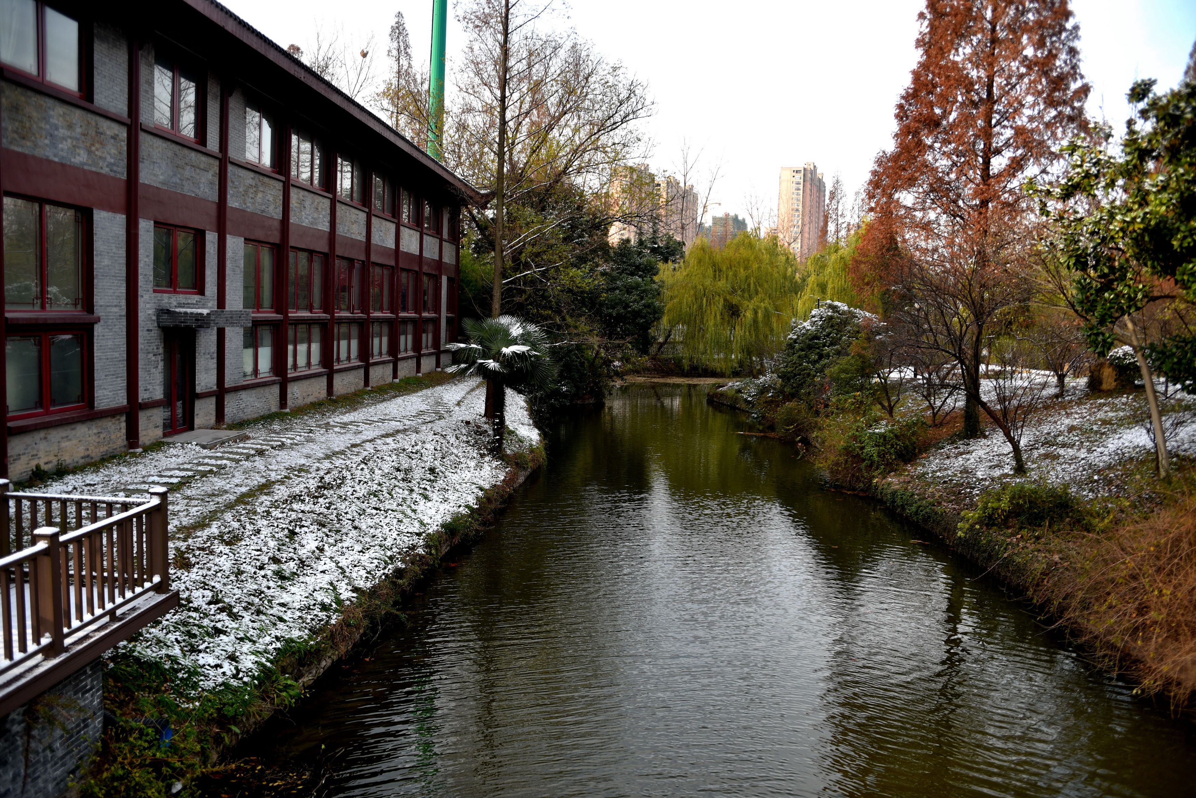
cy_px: 399
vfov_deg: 46.4
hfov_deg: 65.5
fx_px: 930
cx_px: 598
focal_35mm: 28
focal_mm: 28
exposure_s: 1/160
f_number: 3.5
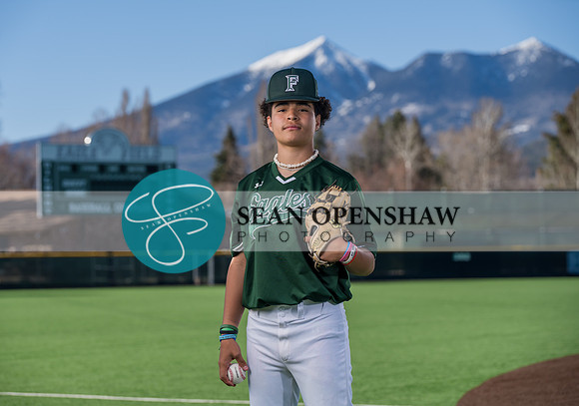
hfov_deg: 18.7
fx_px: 1762
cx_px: 274
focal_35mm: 108
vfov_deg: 13.2
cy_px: 203
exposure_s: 1/800
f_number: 4.5
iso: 125
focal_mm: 104
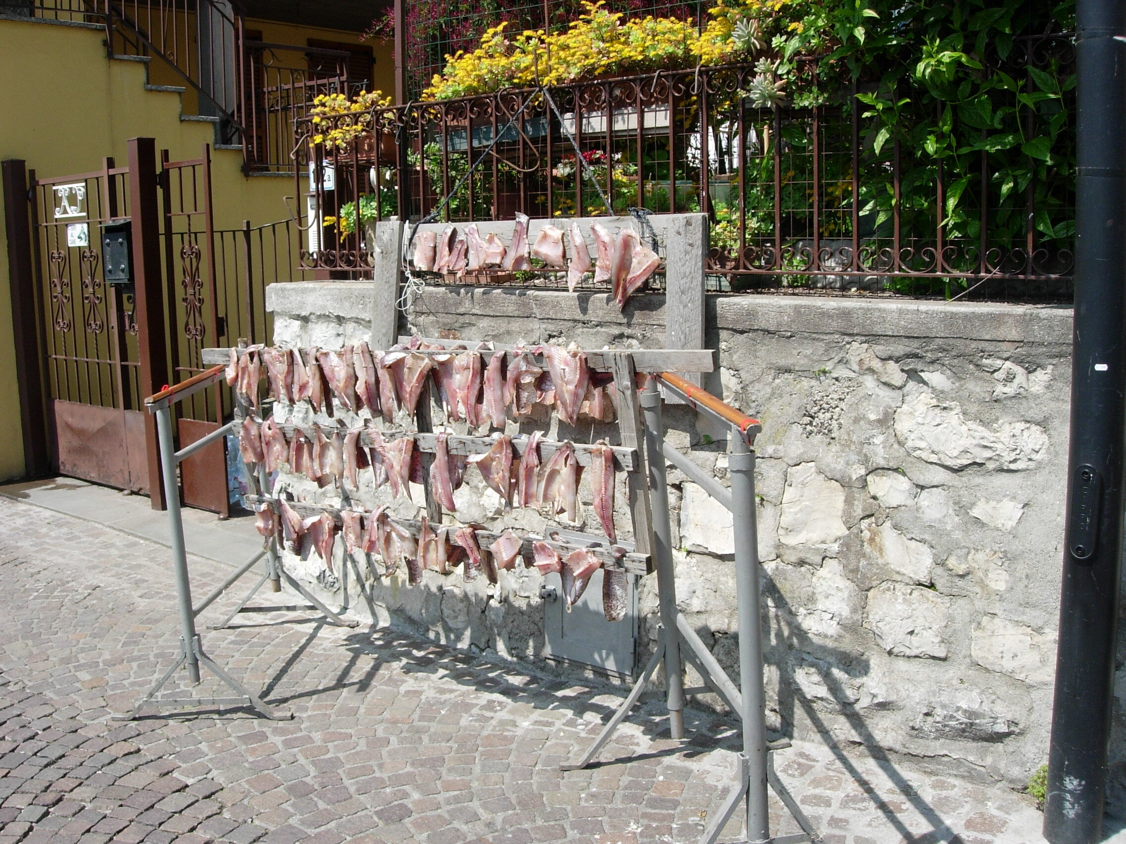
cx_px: 563
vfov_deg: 37.7
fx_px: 1236
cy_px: 422
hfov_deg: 49.0
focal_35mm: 38
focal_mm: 7.8
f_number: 4.8
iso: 79
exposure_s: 1/512
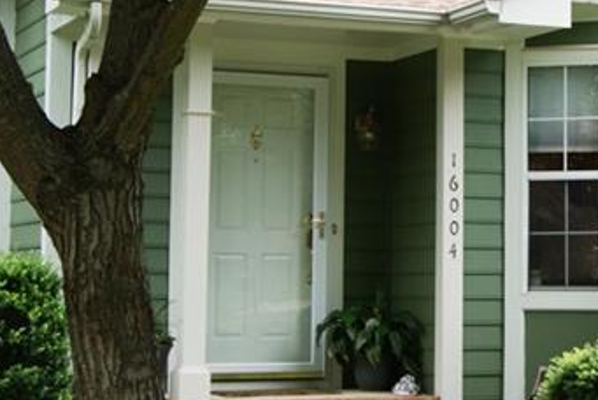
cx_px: 577
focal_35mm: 108
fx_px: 1795
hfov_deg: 18.5
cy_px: 147
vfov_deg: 12.7
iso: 100
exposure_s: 1/80
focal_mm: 24
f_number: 8
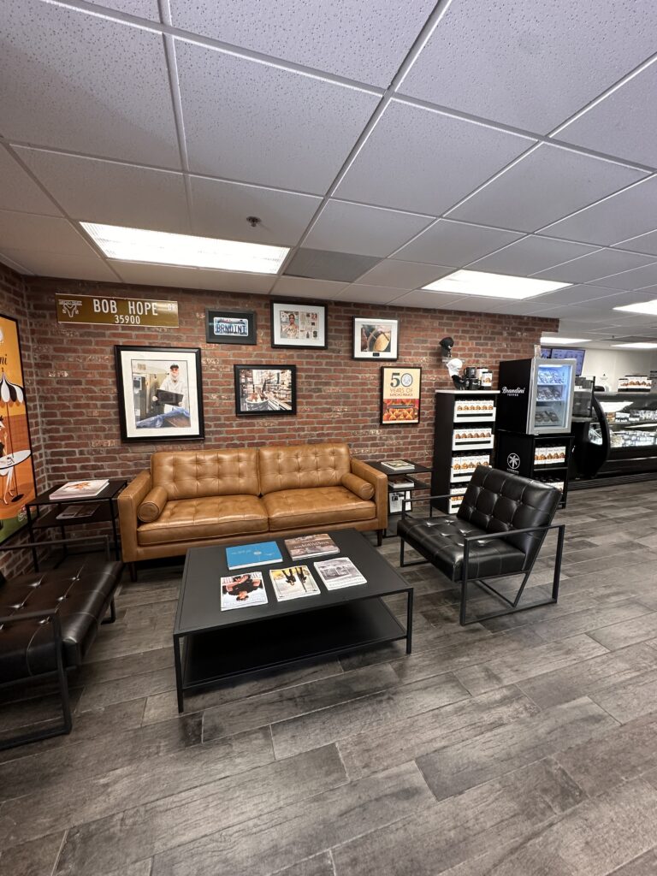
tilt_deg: -8.8
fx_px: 354
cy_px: 438
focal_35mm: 14
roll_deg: -0.1
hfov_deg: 85.7
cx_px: 328
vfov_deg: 102.1
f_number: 2.2
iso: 250
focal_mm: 2.22
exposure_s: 1/60
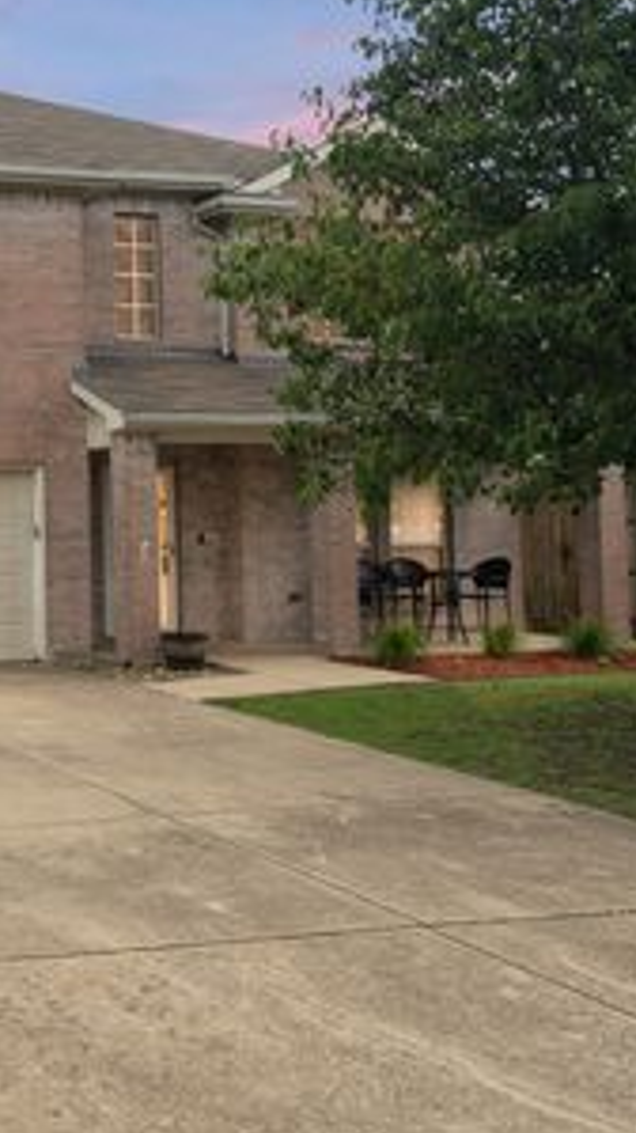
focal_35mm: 49
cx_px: -91
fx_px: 1470
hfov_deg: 22.8
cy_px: 570
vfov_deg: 42.1
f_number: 8
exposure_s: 1/400
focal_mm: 28
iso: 800
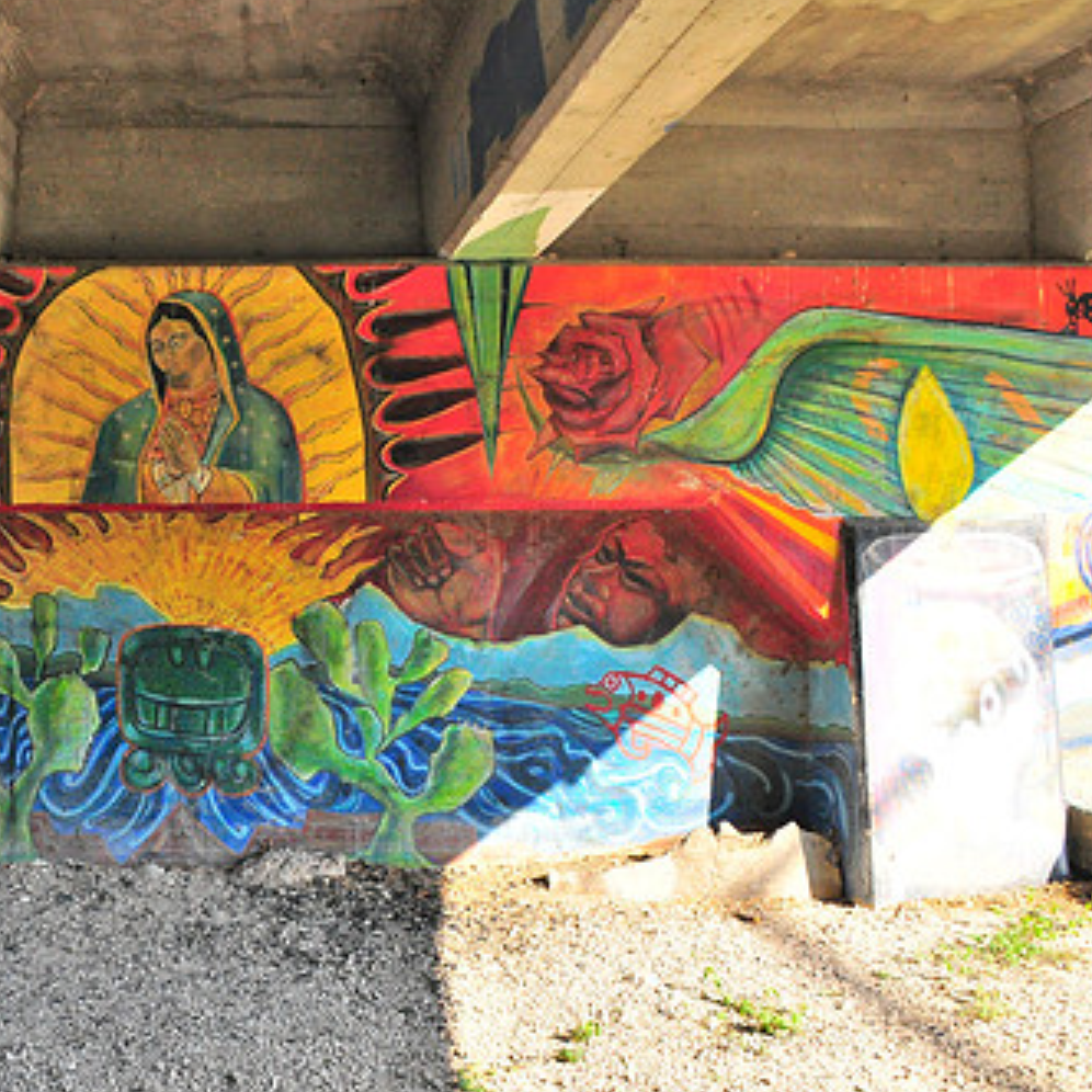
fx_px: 1428
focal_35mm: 40
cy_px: 528
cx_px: 250
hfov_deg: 40.5
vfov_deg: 41.9
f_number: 10
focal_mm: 18
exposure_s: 1/400
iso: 800
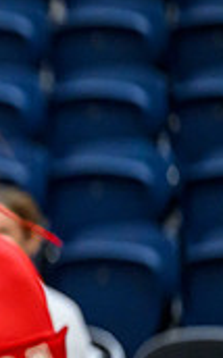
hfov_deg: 1.4
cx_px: -552
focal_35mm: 902
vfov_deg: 2.3
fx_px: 8801
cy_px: 290
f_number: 2.8
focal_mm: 200
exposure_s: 1/800
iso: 4000
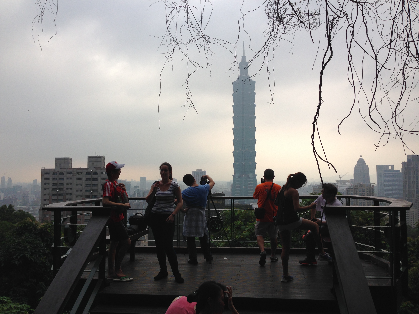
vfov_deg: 42.9
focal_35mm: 33
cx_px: 210
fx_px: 399
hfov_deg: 55.4
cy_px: 157
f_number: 2.4
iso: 50
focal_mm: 4.12
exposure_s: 1/1261
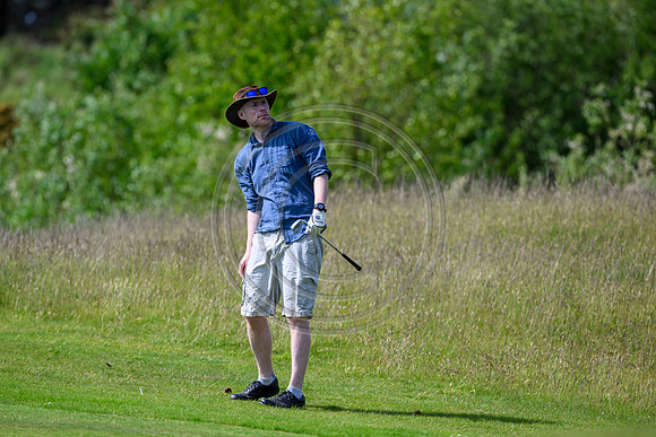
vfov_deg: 3.4
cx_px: 328
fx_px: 7290
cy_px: 218
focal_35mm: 400
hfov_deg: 5.2
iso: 500
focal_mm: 400
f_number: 4
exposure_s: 1/4000
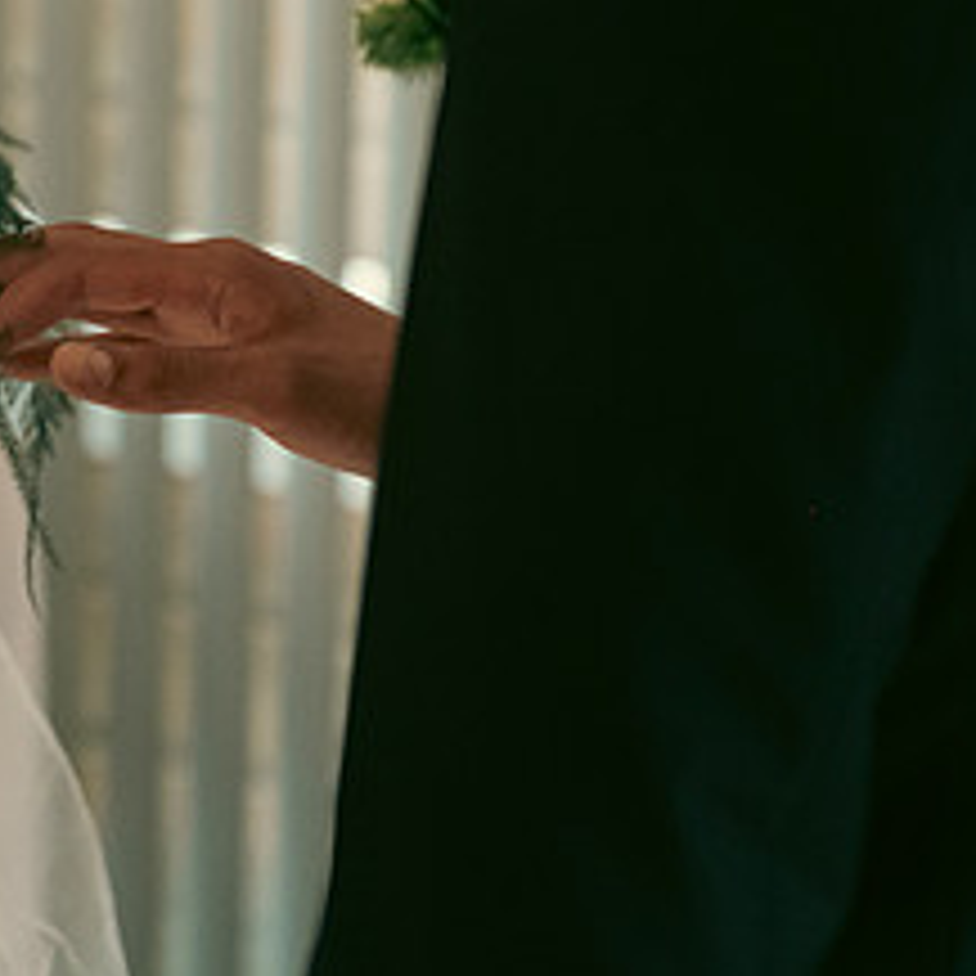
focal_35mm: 167
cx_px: -45
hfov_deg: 10.4
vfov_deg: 10.5
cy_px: 286
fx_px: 5327
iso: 1600
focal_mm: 70
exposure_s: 1/160
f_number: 3.5
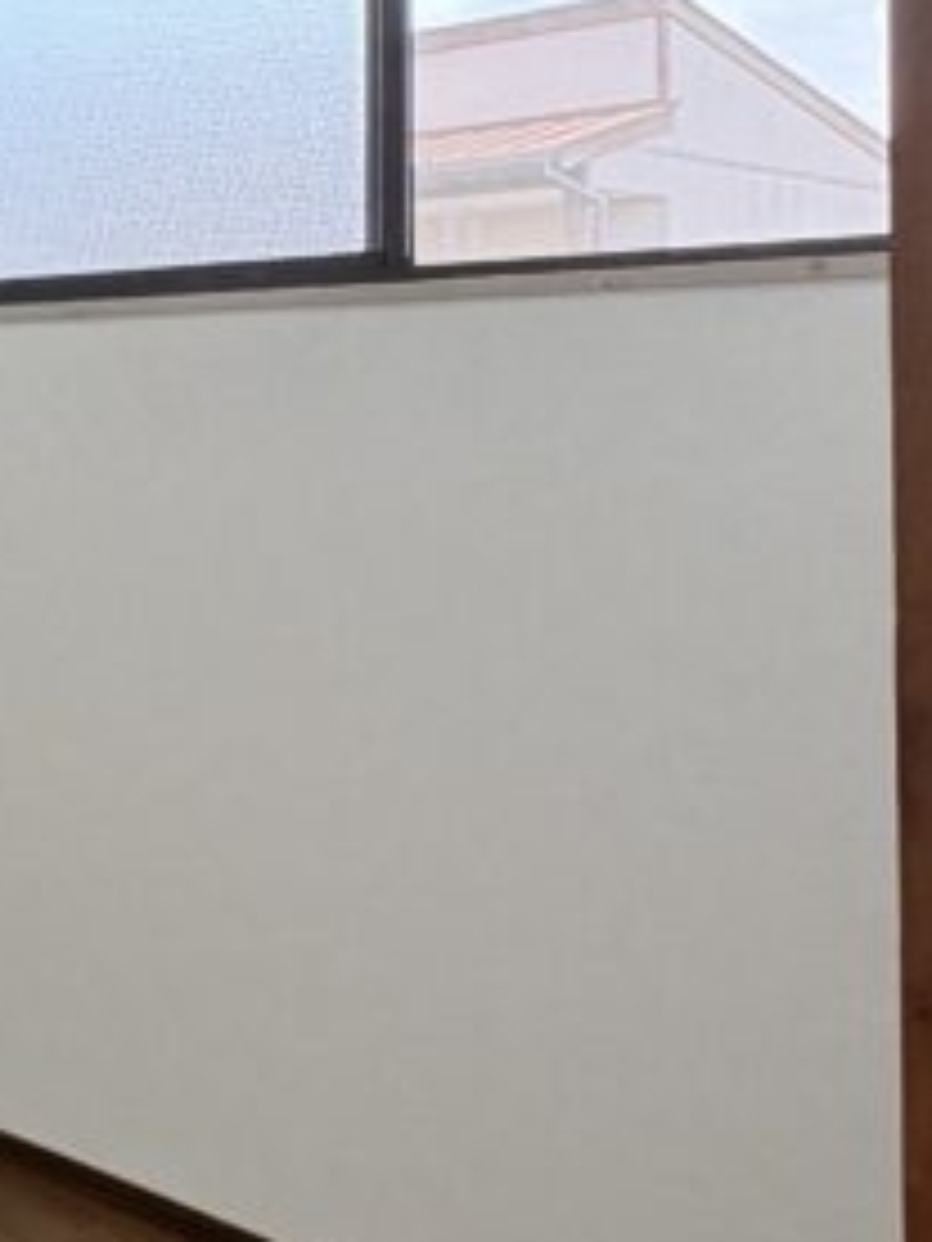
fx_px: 1867
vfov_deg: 36.4
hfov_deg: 24.7
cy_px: 410
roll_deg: +0.6
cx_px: -248
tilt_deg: +0.6
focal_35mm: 52
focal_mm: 2.22
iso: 64
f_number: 2.2
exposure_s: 1/151
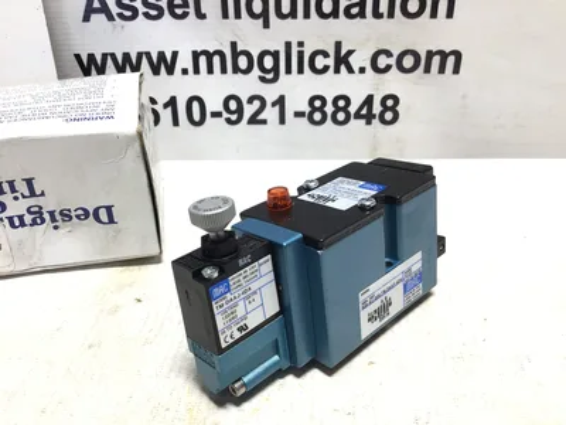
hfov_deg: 58.4
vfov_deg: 45.4
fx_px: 507
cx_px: 283
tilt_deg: -29.9
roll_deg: -0.1
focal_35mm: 31
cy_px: 212
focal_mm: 3.3
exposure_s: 1/120
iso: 40
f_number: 2.4
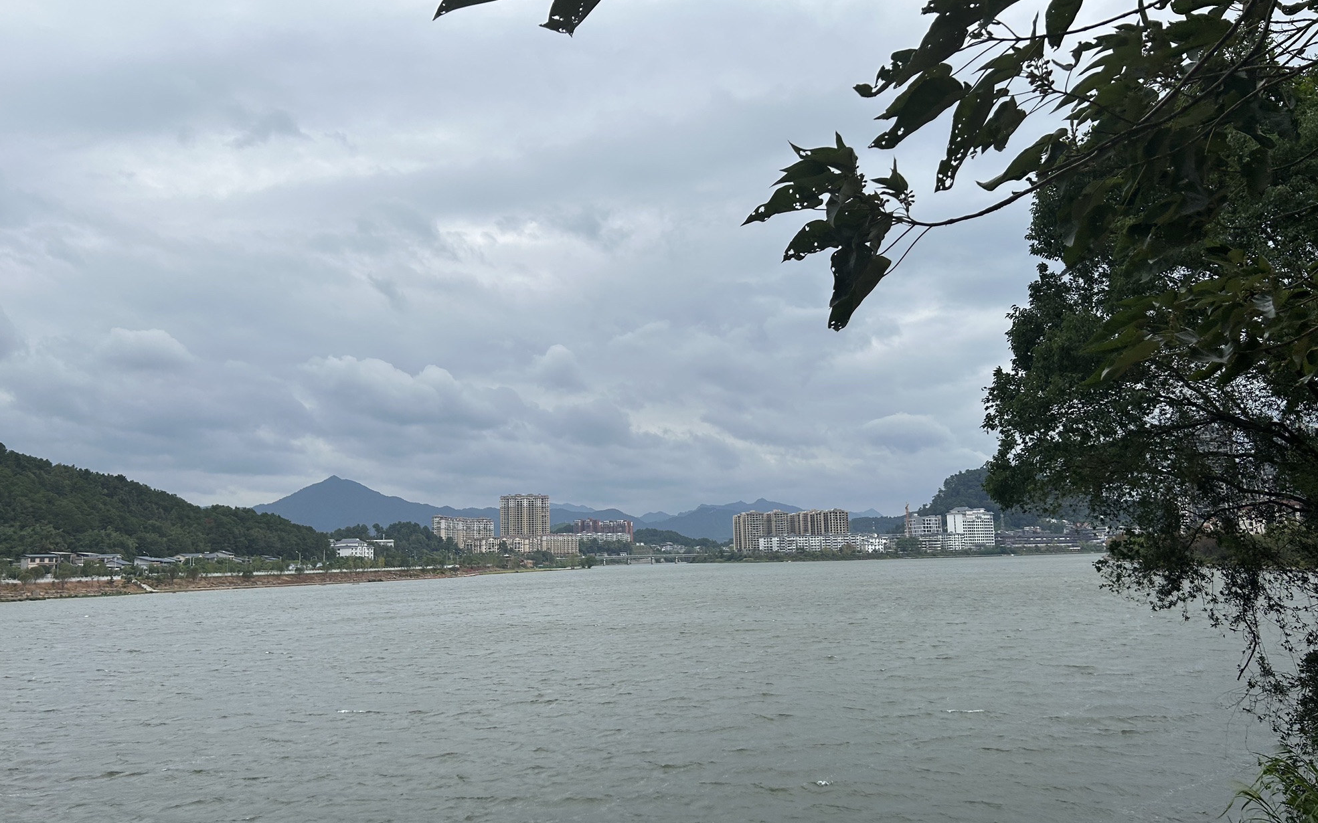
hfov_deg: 66.5
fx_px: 1006
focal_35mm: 28
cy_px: 428
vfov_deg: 44.5
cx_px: 663
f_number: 1.5
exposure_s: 1/2994
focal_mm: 5.7
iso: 50
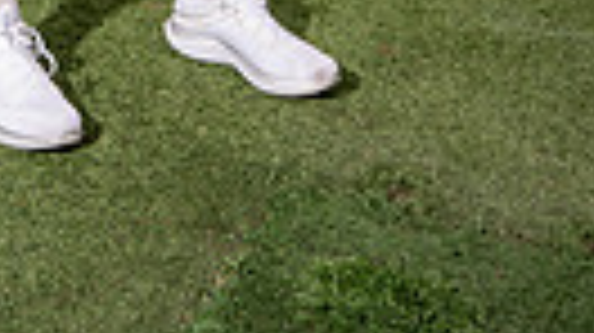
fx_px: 1574
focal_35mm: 100
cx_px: 54
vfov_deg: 9.7
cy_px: -616
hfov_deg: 20.9
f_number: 7.1
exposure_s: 1/250
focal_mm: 28
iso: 100
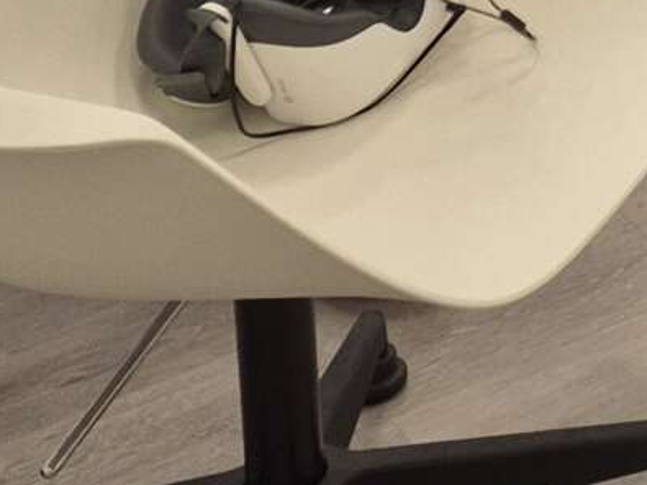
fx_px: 2784
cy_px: -985
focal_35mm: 149
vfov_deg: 8.3
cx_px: 1882
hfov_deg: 10.1
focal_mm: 5.4
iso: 64
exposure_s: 1/100
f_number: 1.8
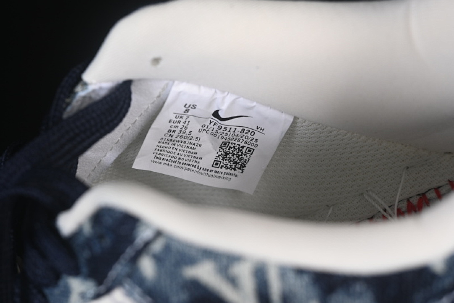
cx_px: 227
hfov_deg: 27.0
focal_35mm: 75
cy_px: 152
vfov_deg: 18.2
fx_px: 946
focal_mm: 50
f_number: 6.3
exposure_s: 1/60
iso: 160
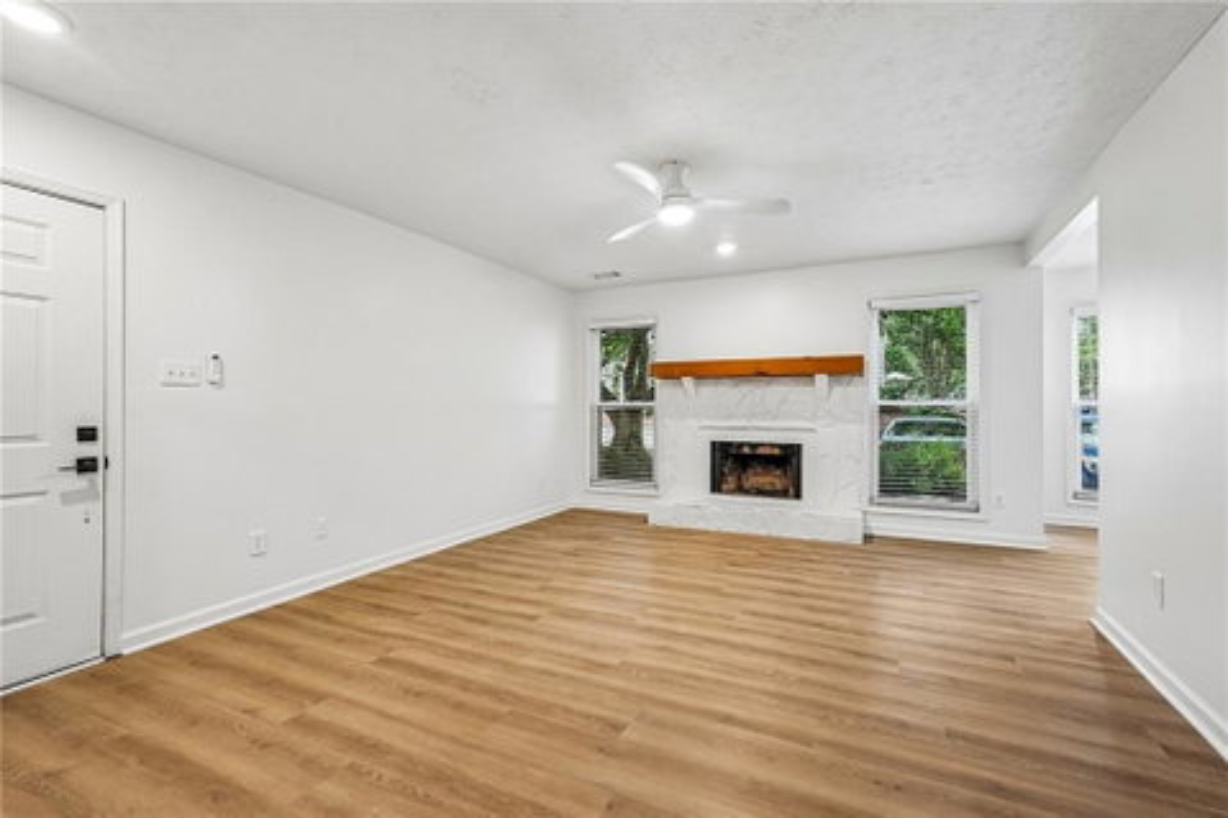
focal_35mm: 16
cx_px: 614
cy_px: 409
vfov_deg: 72.0
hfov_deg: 95.0
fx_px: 563
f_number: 8
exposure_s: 1/25
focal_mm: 16.5
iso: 800
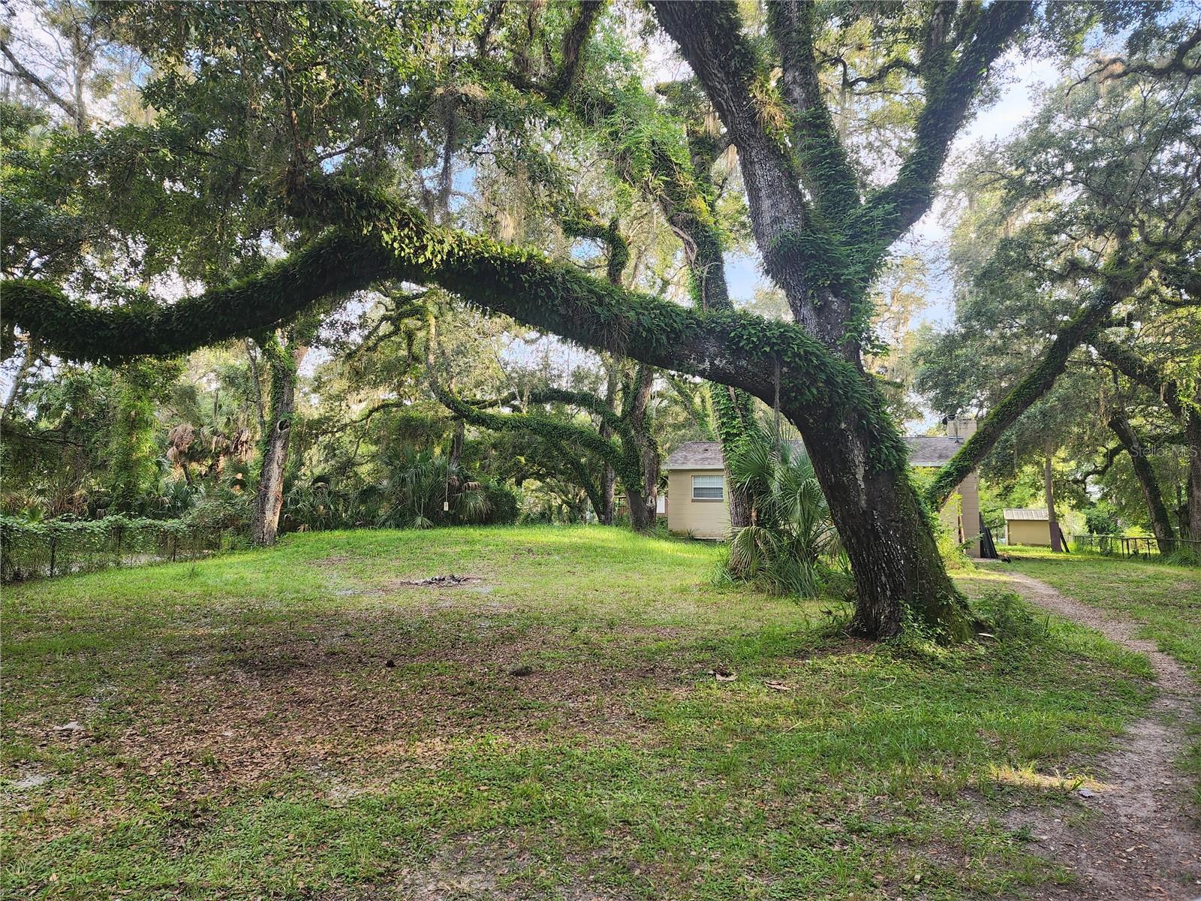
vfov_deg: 58.9
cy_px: 450
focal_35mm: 23
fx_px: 798
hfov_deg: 73.9
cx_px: 600
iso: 64
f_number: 1.8
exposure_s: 1/180
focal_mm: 6.4
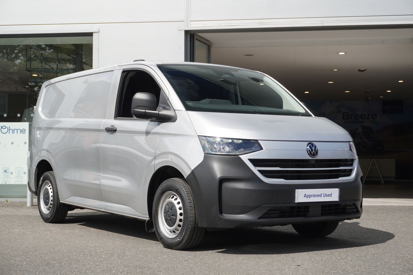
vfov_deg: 23.7
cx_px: 206
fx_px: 653
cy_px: 138
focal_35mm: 57
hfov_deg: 35.1
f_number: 6.3
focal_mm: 38
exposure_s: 1/200
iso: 100
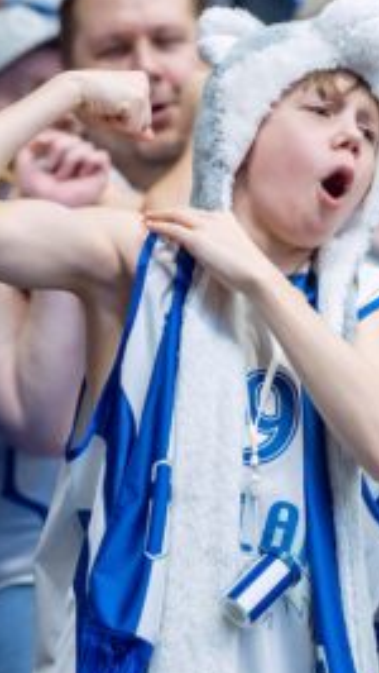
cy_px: 304
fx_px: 7115
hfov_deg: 3.1
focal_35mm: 399
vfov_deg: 5.4
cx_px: 273
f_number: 2.8
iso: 1000
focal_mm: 132
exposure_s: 1/640
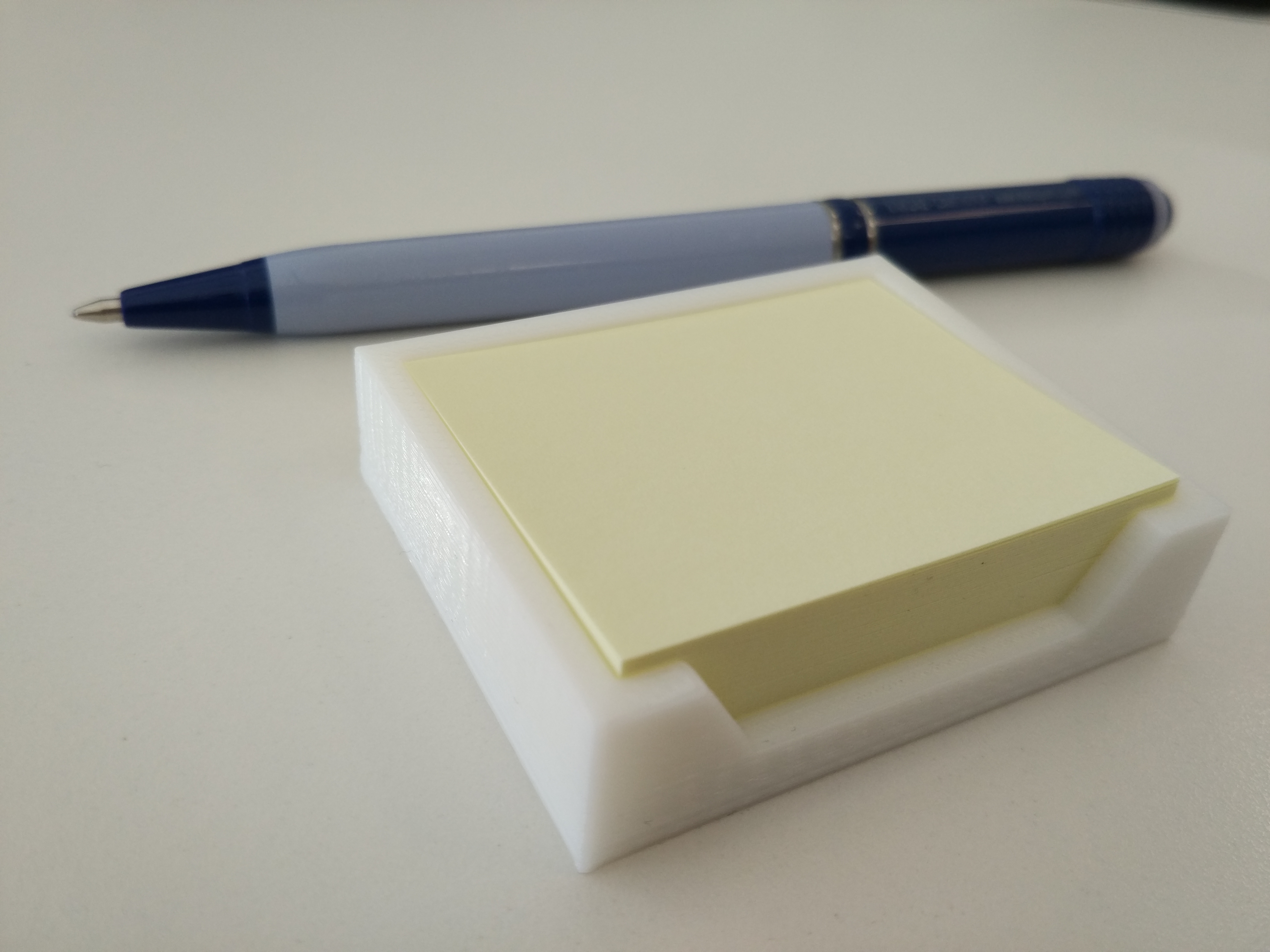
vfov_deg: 46.8
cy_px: 476
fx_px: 1101
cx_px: 635
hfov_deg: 60.0
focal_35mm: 30
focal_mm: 4.12
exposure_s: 1/100
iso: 142
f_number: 2
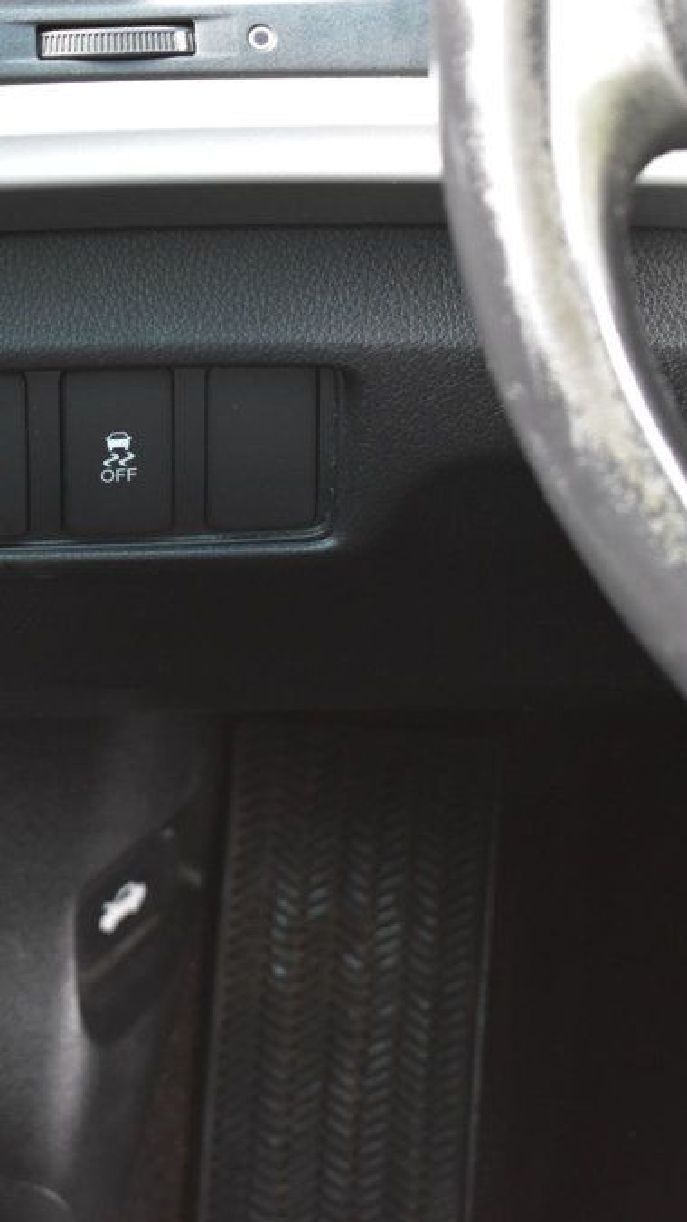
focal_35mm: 131
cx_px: -43
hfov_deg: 9.2
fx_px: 4238
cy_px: 613
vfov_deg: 16.4
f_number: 6.3
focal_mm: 55
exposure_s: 1/15
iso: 1250
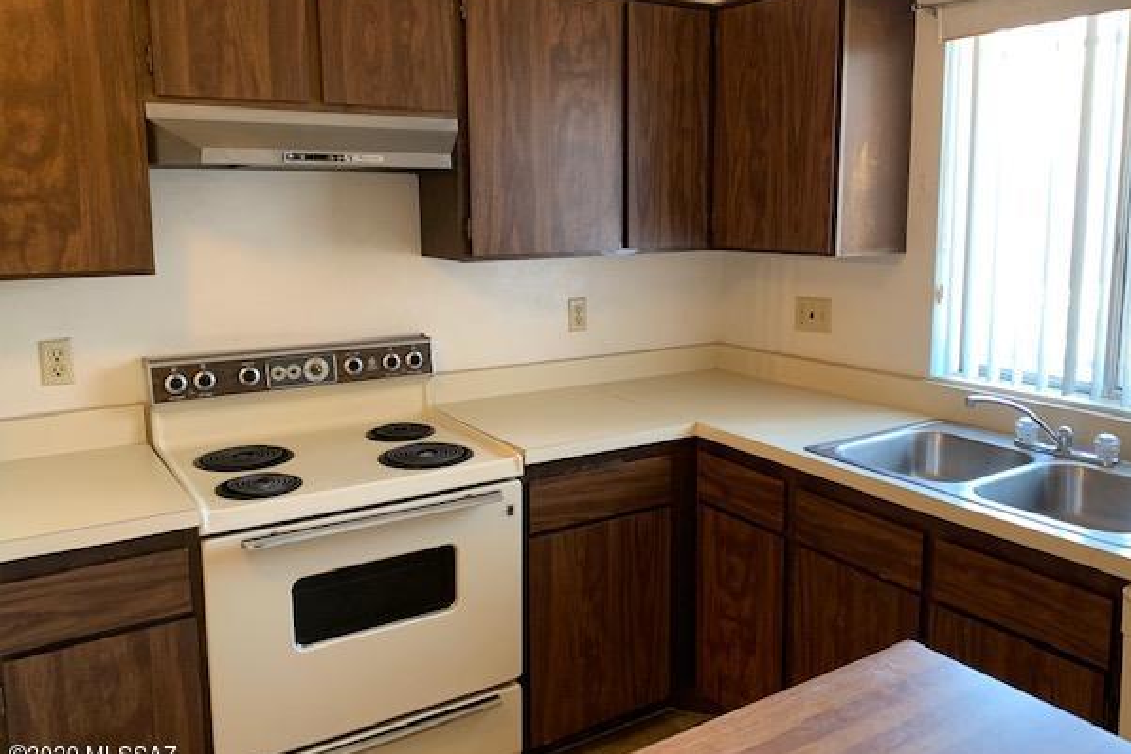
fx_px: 911
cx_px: 604
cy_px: 339
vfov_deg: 44.9
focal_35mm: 29
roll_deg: +0.3
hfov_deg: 63.6
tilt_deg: -8.9
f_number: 1.8
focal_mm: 4.25
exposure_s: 1/60
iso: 200
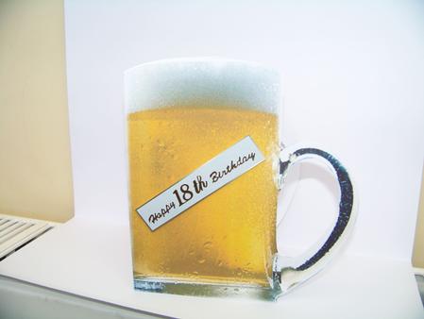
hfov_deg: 51.3
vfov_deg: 39.7
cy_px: 160
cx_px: 212
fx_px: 442
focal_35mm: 36
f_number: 2.8
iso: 68
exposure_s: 1/160
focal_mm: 5.85
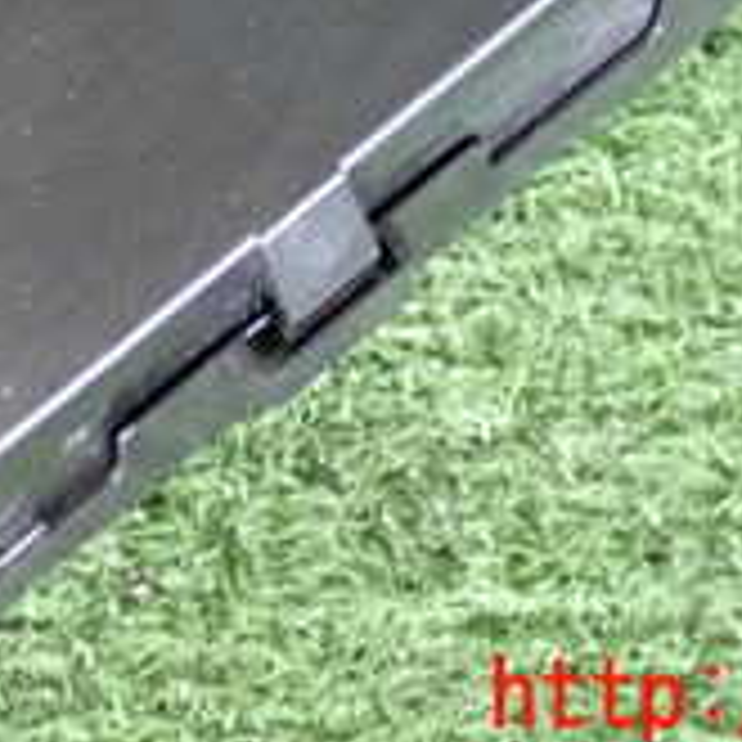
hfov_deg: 12.3
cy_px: -256
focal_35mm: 141
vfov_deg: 12.0
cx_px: 157
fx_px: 3419
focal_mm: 7.84
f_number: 2.9
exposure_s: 1/40
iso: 800
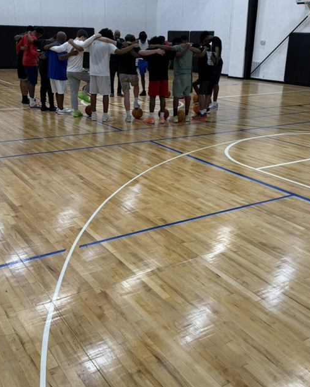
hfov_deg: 39.1
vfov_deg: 47.9
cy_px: 194
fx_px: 436
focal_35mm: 38
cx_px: 171
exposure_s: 1/150
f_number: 1.78
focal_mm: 6.76
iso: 64
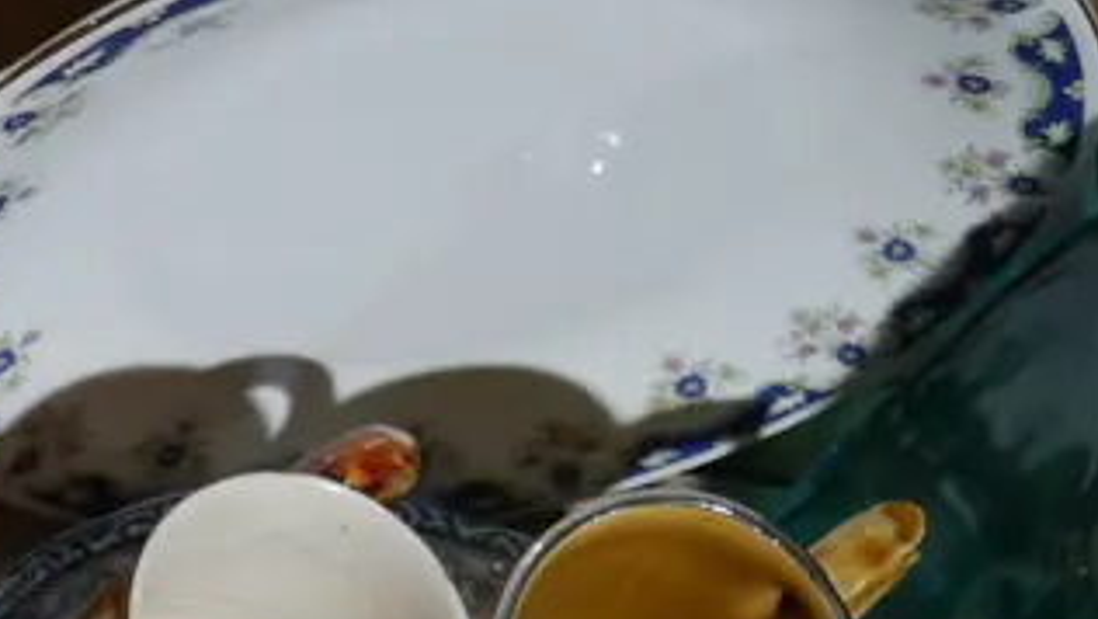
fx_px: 3495
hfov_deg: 17.8
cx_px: 281
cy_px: 1221
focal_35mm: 120
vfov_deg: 9.5
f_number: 4
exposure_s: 1/60
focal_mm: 17
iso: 500
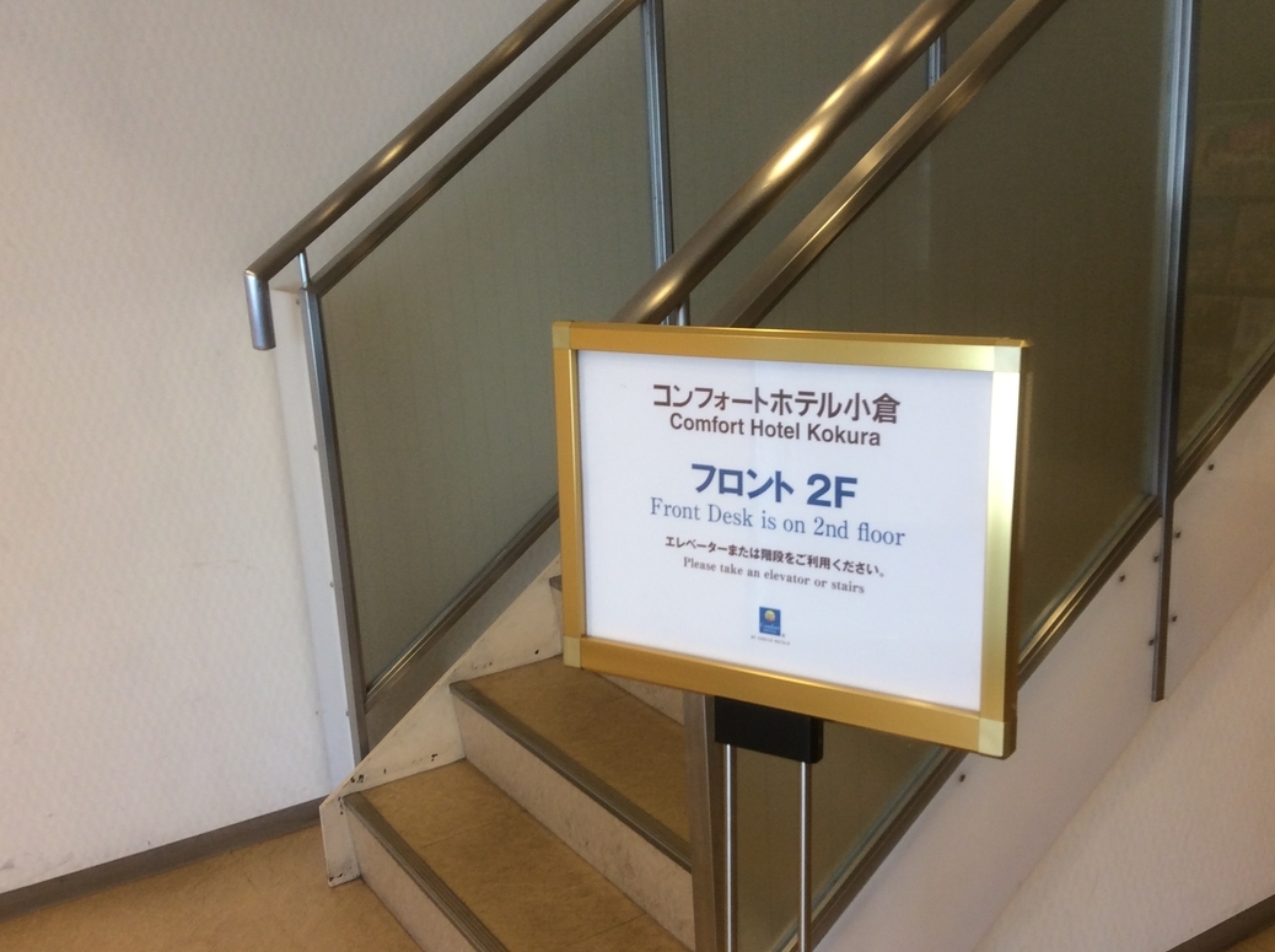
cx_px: 687
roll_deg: +1.4
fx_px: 1361
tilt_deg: -15.2
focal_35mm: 37
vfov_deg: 38.5
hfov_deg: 50.2
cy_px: 525
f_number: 2.4
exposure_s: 1/30
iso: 40
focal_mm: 3.3
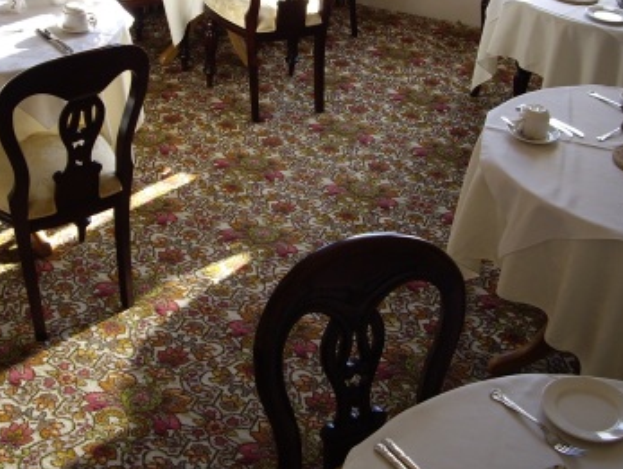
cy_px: 142
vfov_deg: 25.9
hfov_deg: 34.3
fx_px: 1009
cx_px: 287
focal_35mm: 56
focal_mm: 7.9
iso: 100
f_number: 2.8
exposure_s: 1/100
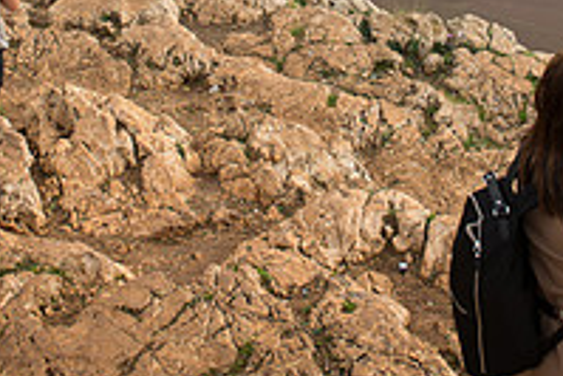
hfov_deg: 28.8
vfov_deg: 18.1
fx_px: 1095
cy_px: -123
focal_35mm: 70
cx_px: 246
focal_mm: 24
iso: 100
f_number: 3.5
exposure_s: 1/500
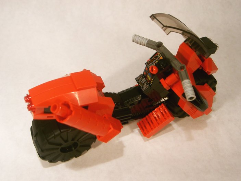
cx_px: 120
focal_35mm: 44
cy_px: 90
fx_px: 306
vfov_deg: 32.9
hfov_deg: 42.9
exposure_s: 1/125
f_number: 3
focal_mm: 9.2
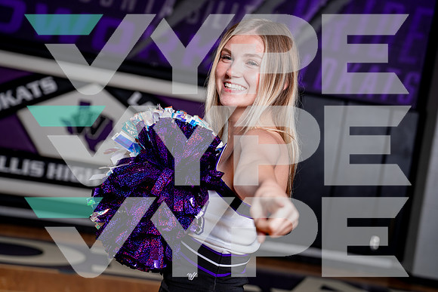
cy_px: 146
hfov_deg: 29.7
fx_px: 827
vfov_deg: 20.0
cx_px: 219
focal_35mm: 68
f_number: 4
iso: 100
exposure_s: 1/250
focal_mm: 65
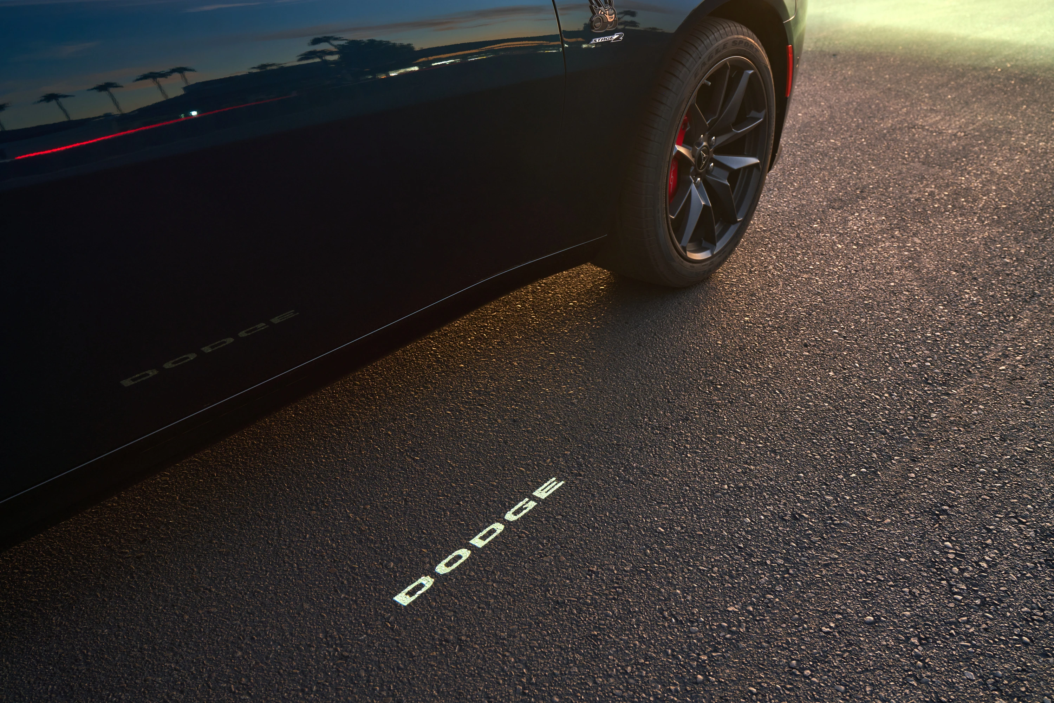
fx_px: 1025
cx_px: 527
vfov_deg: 37.9
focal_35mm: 35
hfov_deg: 54.4
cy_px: 352
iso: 200
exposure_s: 15
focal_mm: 35
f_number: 5
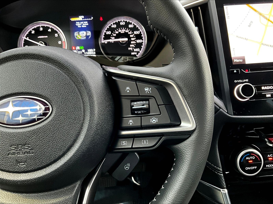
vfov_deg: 48.2
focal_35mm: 29
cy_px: 102
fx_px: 229
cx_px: 136
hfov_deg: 61.7
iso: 320
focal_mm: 3
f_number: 1.8
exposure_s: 1/44
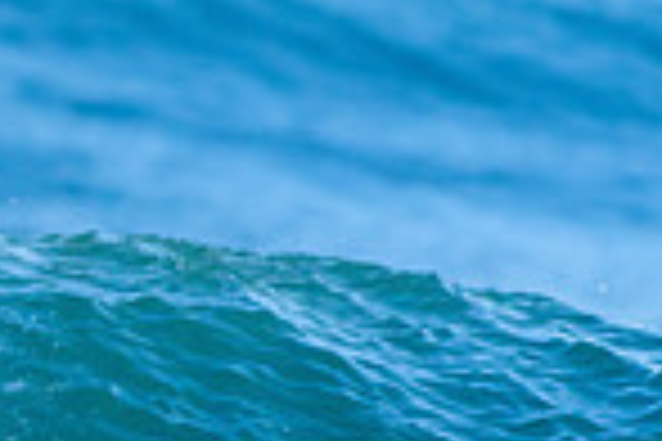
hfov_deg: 0.9
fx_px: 44240
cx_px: -690
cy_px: 197
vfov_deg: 0.6
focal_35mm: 2406
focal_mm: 500
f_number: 5.6
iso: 640
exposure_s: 1/2000
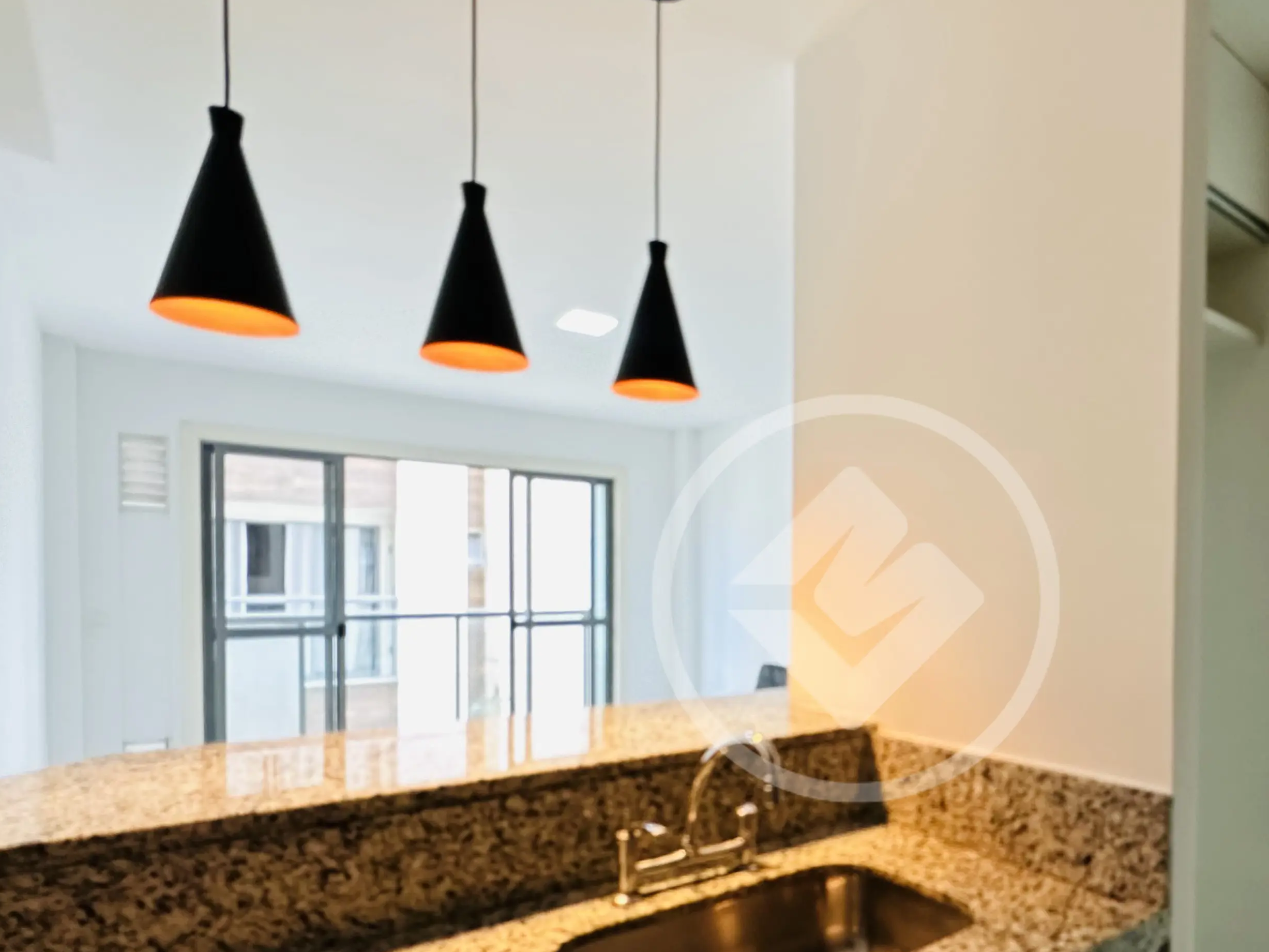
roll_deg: -0.8
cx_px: 856
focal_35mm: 23
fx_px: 843
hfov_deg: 71.5
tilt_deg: -0.9
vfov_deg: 58.1
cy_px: 598
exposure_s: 1/60
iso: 400
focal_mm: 2.22
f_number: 2.2
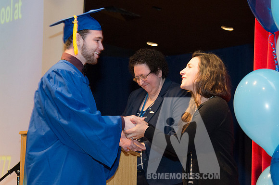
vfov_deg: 9.4
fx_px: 1126
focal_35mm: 146
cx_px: 147
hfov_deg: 14.1
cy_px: 121
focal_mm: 100
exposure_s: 1/80
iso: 2000
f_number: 5.3
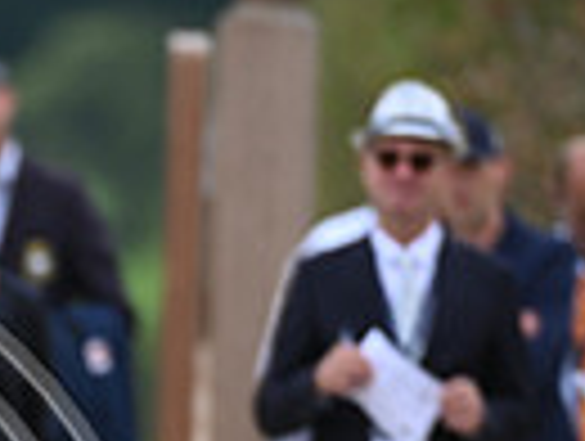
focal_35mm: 1716
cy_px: 610
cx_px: -351
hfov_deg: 1.2
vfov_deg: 0.9
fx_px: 29054
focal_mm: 400
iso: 500
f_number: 5.6
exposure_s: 1/1600
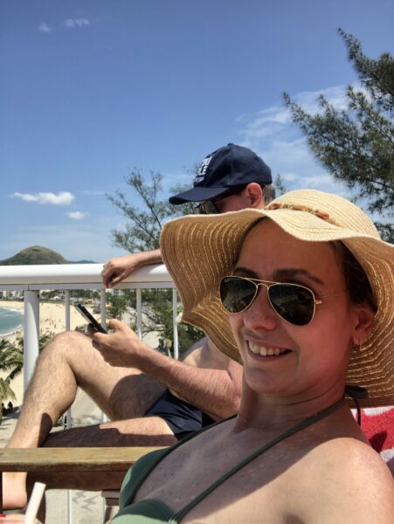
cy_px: 262
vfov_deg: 56.8
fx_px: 485
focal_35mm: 32
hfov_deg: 44.2
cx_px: 197
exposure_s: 1/356
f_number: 2.2
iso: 20
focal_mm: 2.87
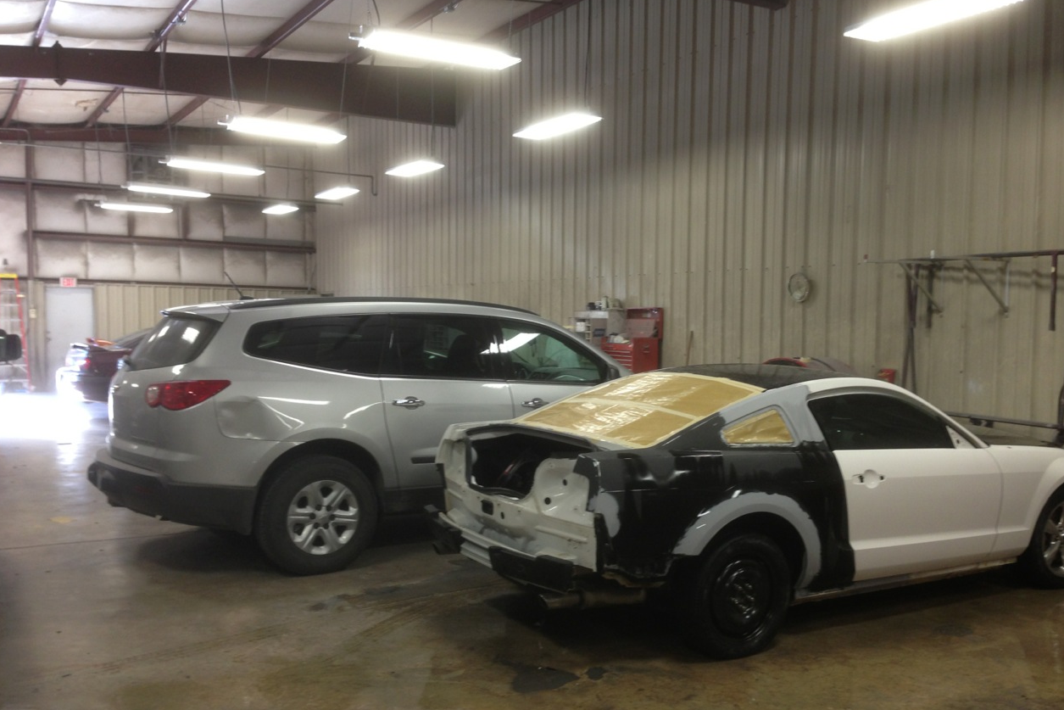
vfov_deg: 37.8
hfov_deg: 54.4
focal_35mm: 35
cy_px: 376
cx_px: 538
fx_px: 1034
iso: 64
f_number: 2.4
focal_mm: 4.13
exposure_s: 1/20
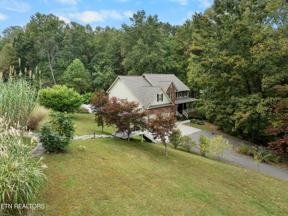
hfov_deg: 71.6
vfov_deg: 56.8
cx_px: 144
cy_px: 108
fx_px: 200
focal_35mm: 24
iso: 270
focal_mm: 12.29
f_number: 2.8
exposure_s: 1/400
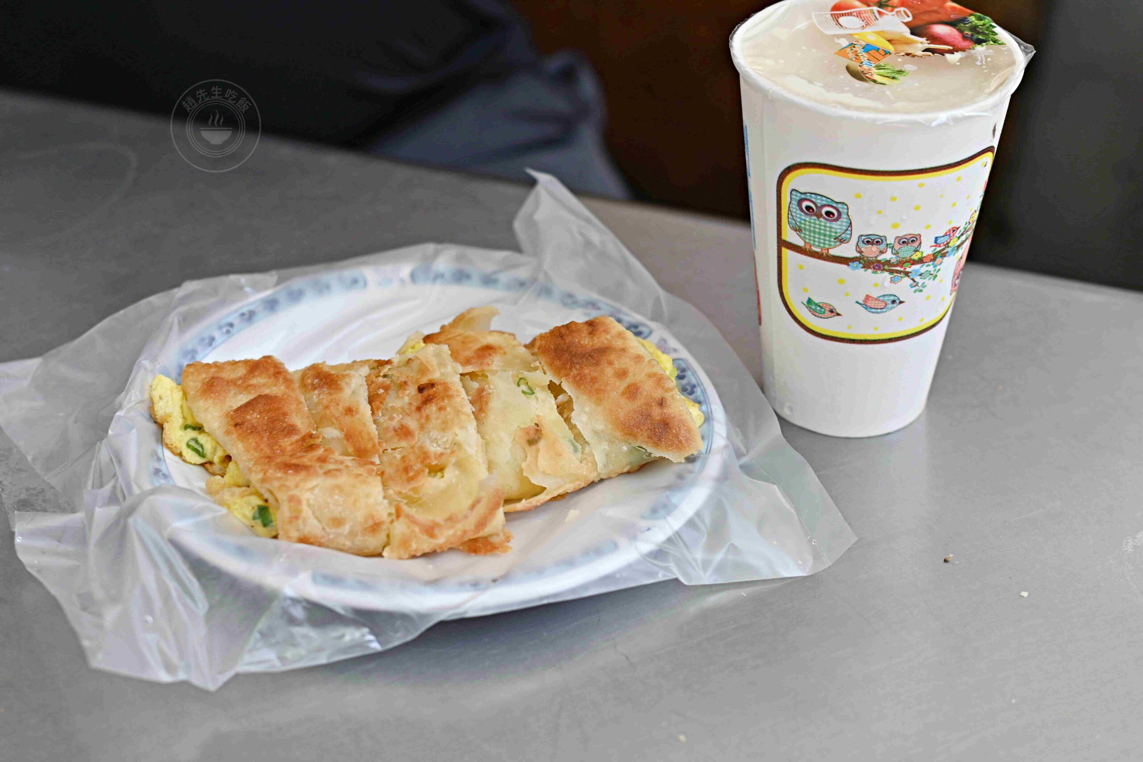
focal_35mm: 75
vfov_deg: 18.2
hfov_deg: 27.0
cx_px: 572
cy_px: 381
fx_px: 2381
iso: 100
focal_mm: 50
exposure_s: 1/200
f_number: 3.2
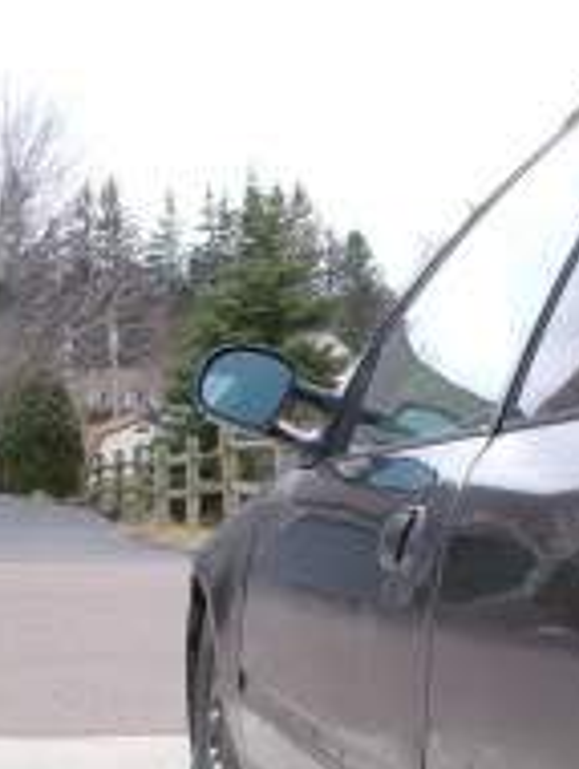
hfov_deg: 15.0
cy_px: 793
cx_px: 565
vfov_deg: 19.5
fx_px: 2158
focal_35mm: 97
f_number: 3.3
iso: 100
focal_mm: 6.3
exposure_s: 1/200
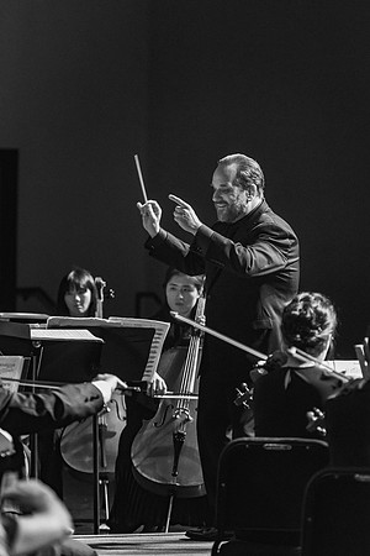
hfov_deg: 7.8
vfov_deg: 11.7
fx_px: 2698
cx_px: 185
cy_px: 278
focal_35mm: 175
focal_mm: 175
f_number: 4
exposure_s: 1/250
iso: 5000
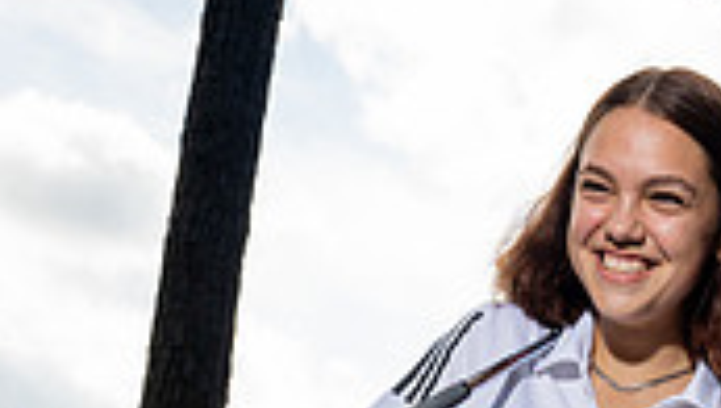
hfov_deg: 19.9
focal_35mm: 106
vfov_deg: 10.4
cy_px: 878
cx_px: 608
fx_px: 2030
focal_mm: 39
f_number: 8
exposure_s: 1/250
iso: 160
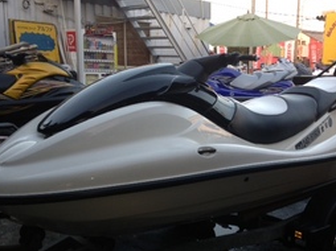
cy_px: 146
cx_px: 198
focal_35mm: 46
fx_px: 446
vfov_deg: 31.4
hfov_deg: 41.1
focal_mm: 4.13
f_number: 2.4
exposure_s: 1/120
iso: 80
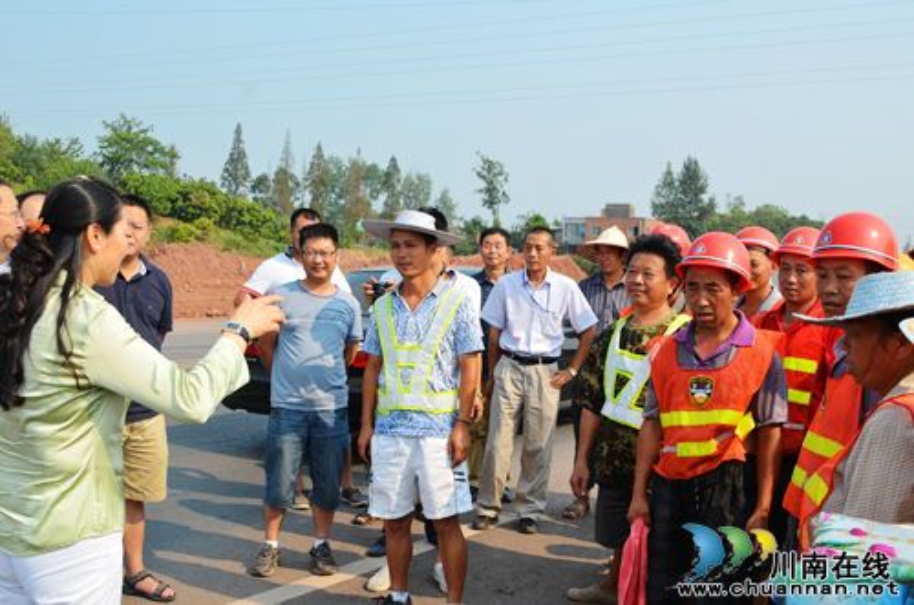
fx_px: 1064
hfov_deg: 46.5
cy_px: 302
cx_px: 457
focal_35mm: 42
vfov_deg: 31.7
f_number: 8
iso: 110
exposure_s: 1/250
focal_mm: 28
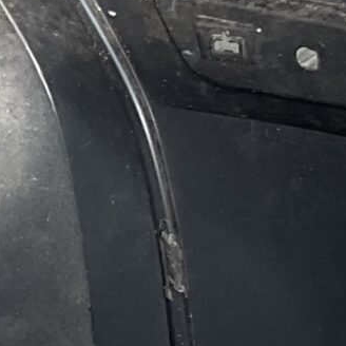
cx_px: 6
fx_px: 2262
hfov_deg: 8.7
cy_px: 103
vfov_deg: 8.7
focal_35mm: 200
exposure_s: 1/207
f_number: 1.8
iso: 16
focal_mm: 3
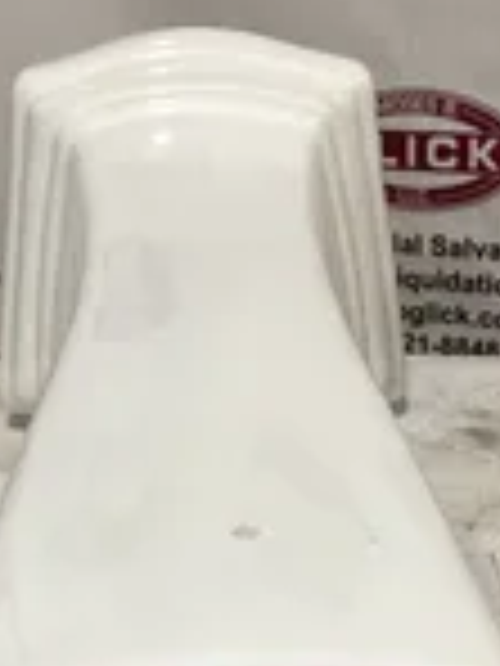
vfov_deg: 22.5
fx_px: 1618
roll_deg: +3.6
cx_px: 230
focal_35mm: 84
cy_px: 648
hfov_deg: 17.6
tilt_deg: -27.4
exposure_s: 1/50
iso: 160
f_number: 2.4
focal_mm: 3.3
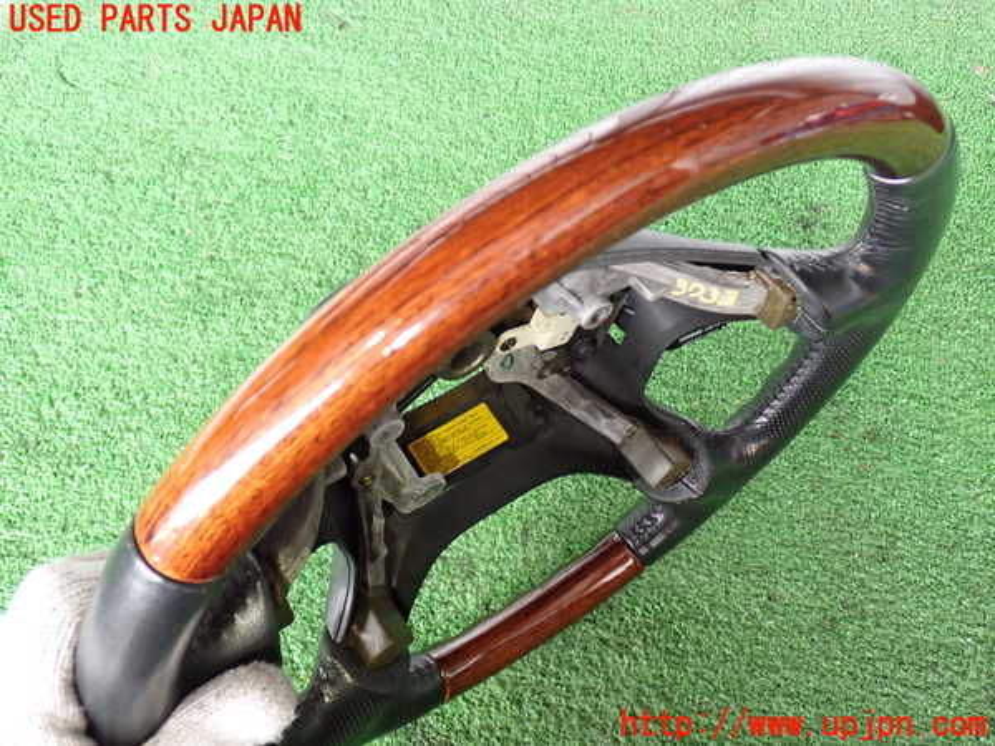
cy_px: 373
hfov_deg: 51.4
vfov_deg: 39.7
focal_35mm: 36
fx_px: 1035
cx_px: 498
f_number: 2.5
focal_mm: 6.37
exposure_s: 1/40
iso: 400
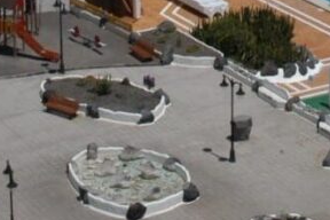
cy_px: -68
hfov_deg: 18.1
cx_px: 277
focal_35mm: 112
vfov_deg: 11.9
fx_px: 1027
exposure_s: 1/160
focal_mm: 28
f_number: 22
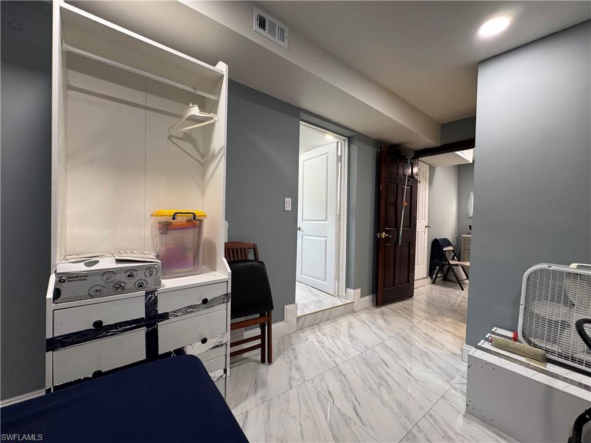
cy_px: 222
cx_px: 296
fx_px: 239
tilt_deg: -1.0
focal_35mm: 14
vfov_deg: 85.7
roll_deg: -2.1
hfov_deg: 102.1
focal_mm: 2.22
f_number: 2.2
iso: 200
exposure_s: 1/60
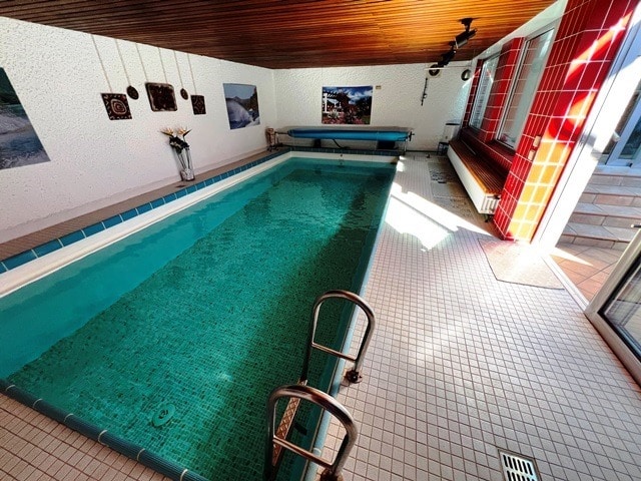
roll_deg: +0.3
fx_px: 241
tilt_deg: -29.4
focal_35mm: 13
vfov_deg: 89.9
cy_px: 240
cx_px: 320
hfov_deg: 106.2
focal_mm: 1.57
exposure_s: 1/99
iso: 80
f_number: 1.8
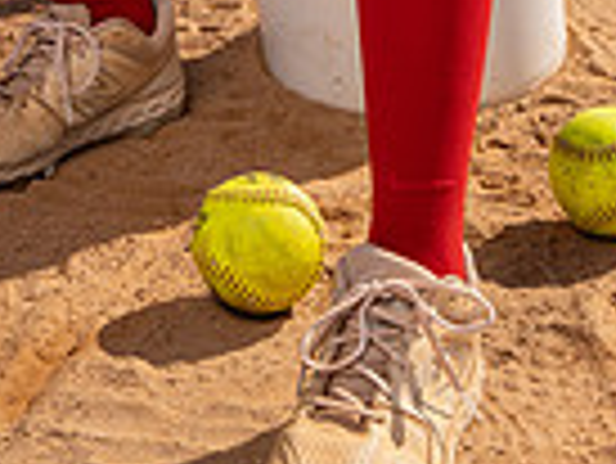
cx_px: 135
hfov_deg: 13.3
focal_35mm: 148
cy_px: -536
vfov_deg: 9.3
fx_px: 2636
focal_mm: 47
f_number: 8
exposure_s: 1/250
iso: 64
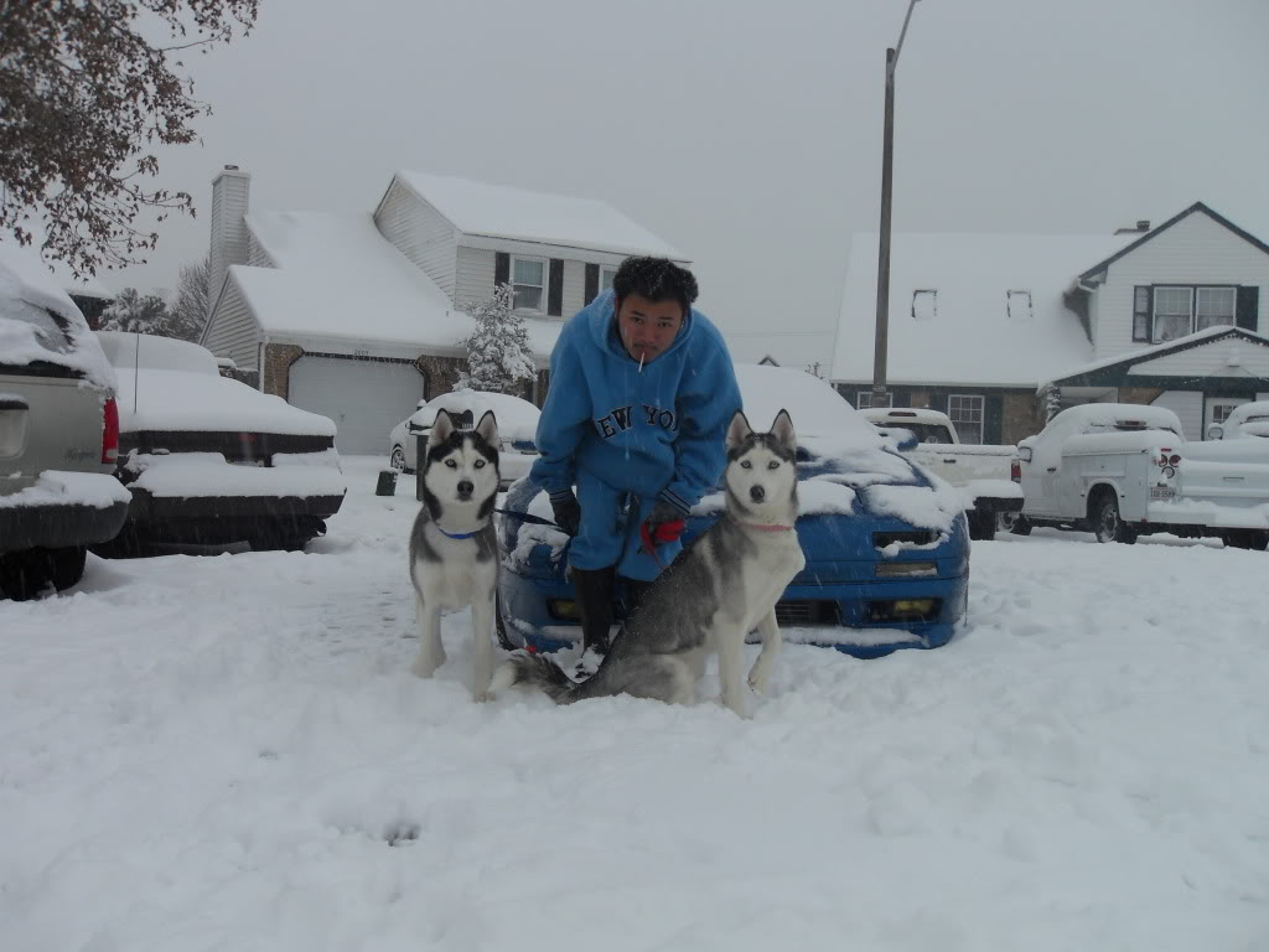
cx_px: 634
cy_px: 476
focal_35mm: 35
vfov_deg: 40.7
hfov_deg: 52.6
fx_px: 1283
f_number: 8.2
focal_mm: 6.3
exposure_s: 1/90
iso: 80
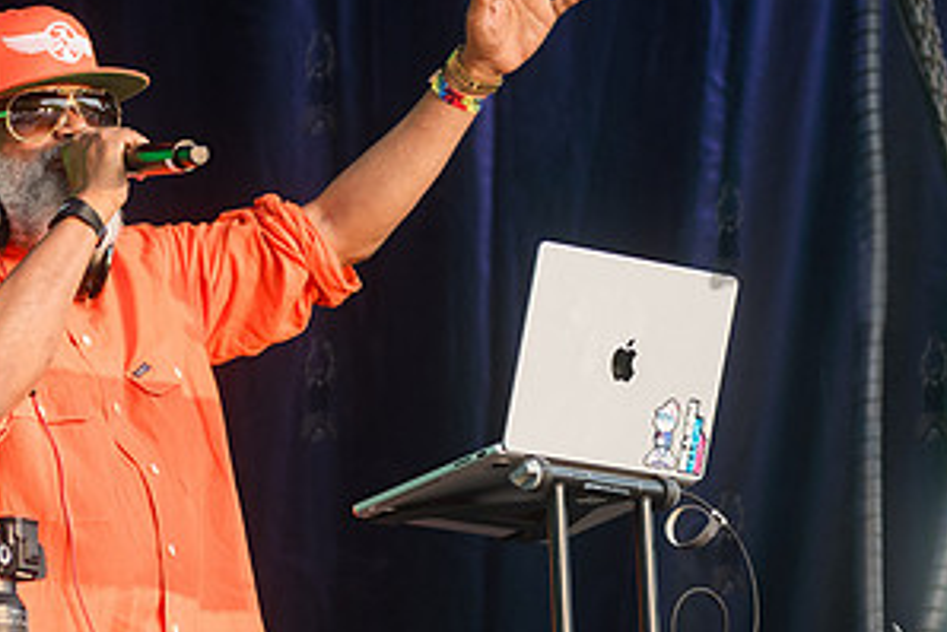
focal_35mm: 237
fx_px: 6237
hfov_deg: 8.7
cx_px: 139
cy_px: 423
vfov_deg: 5.8
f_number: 4
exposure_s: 1/320
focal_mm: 100
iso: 1000
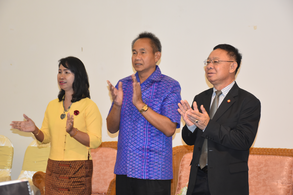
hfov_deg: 24.2
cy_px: 98
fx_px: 684
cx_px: 146
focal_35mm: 84
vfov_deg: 16.3
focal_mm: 56
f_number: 4.8
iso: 900
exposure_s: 1/60
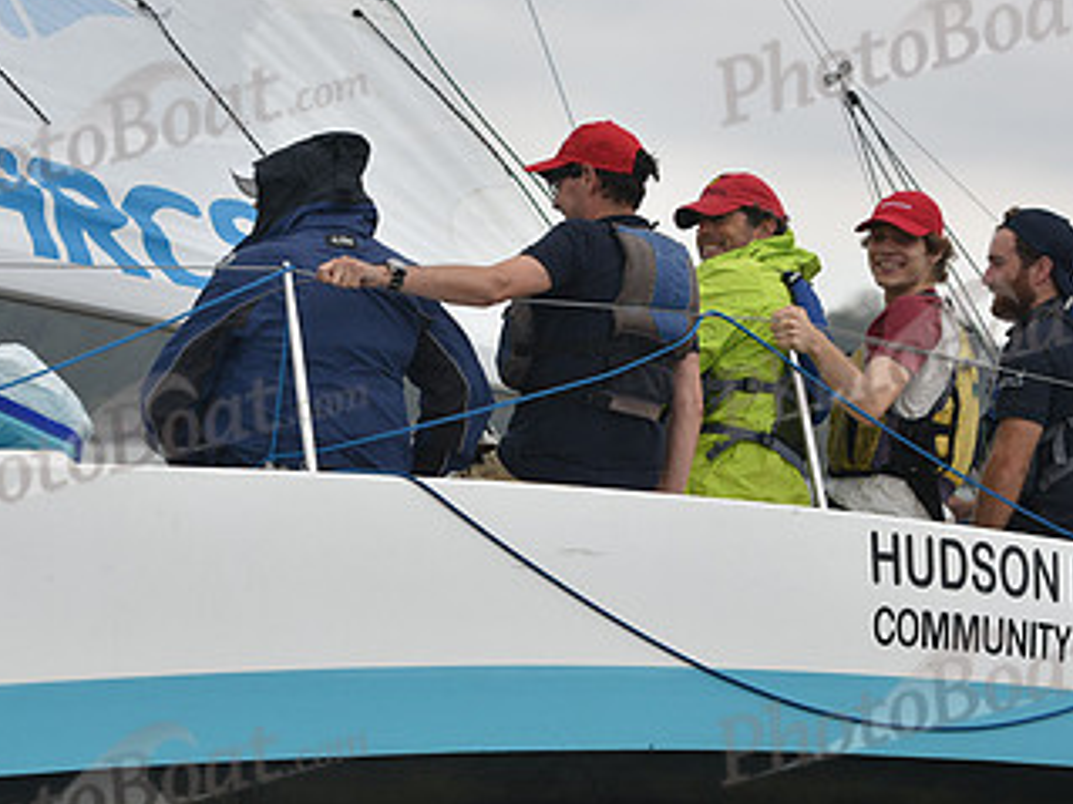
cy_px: 570
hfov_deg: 11.9
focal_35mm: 166
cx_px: 545
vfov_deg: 8.9
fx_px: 5144
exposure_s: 1/800
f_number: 4.5
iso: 320
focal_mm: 95
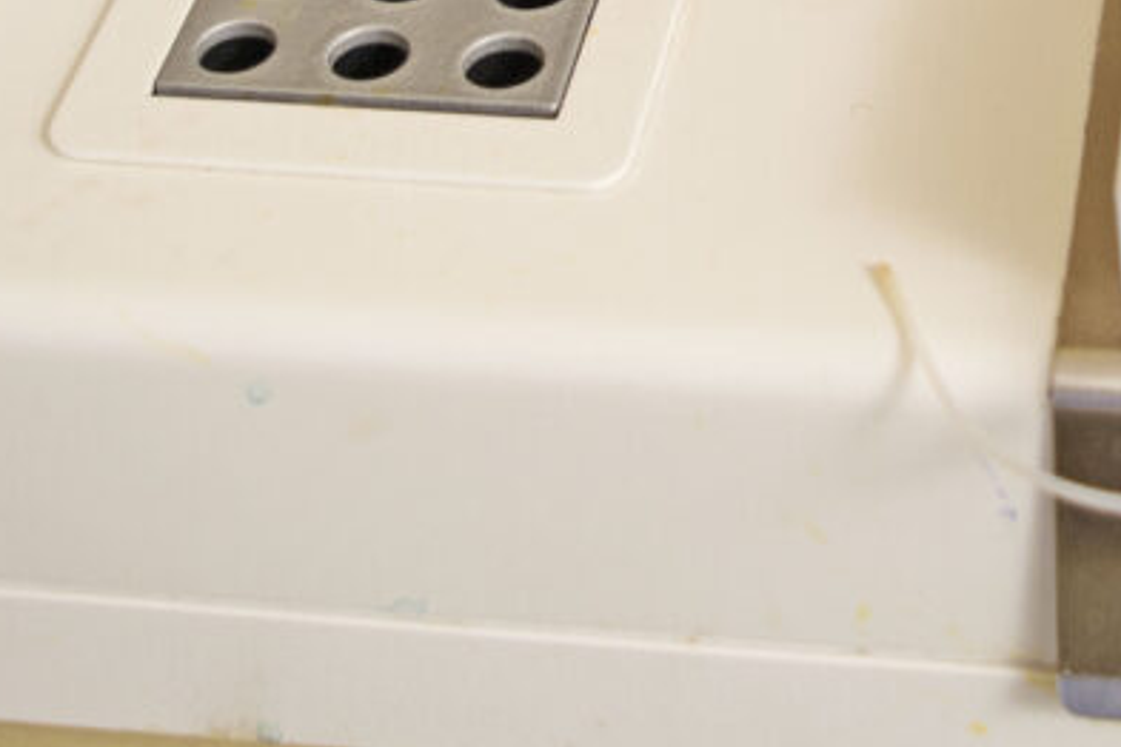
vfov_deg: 12.0
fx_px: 3425
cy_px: -322
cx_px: 918
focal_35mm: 110
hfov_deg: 18.4
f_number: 4
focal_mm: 24
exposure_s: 1/10
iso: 100
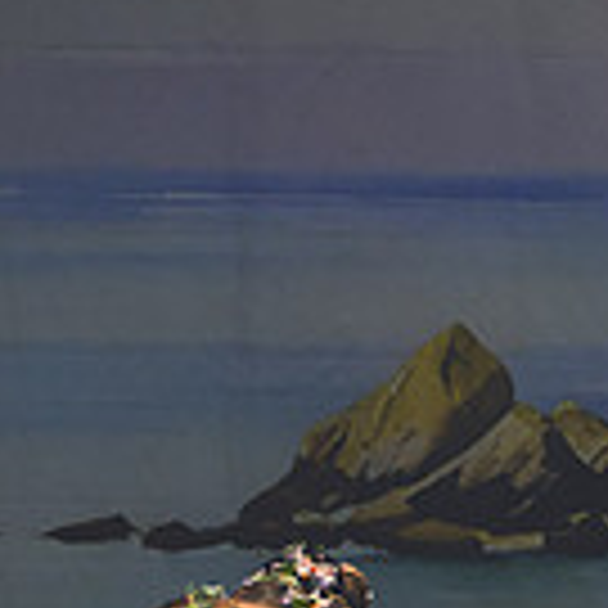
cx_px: 649
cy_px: 802
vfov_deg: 2.1
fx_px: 16354
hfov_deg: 2.1
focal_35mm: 823
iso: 720
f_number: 2.8
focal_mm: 150
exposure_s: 1/500
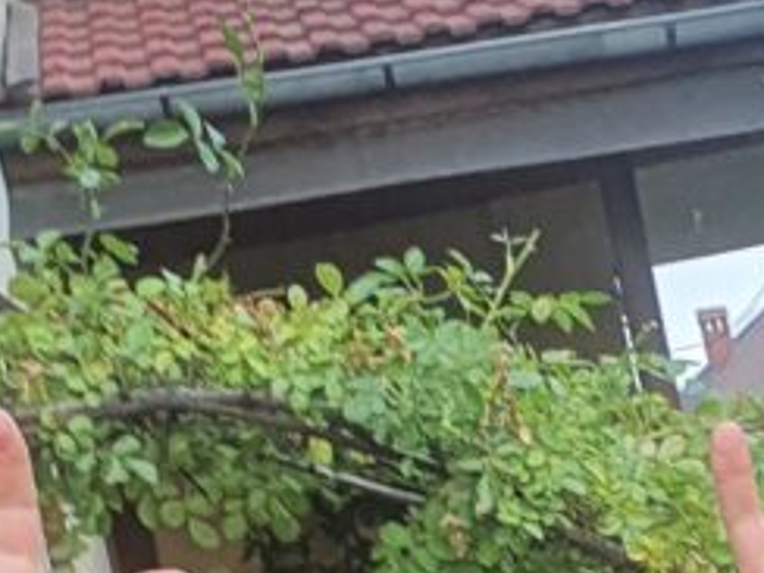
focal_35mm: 149
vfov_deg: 9.6
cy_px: 905
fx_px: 3289
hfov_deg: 13.0
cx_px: 864
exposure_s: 1/359
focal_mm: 4.32
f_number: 2.4
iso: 50
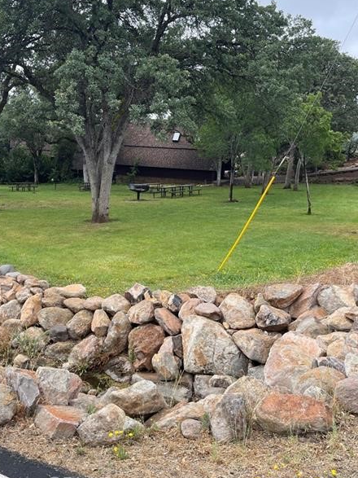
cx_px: 151
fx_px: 469
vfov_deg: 53.5
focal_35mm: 34
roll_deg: -2.7
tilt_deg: -3.9
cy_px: 183
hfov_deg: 41.7
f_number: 1.6
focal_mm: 5.1
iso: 32
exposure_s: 1/1493
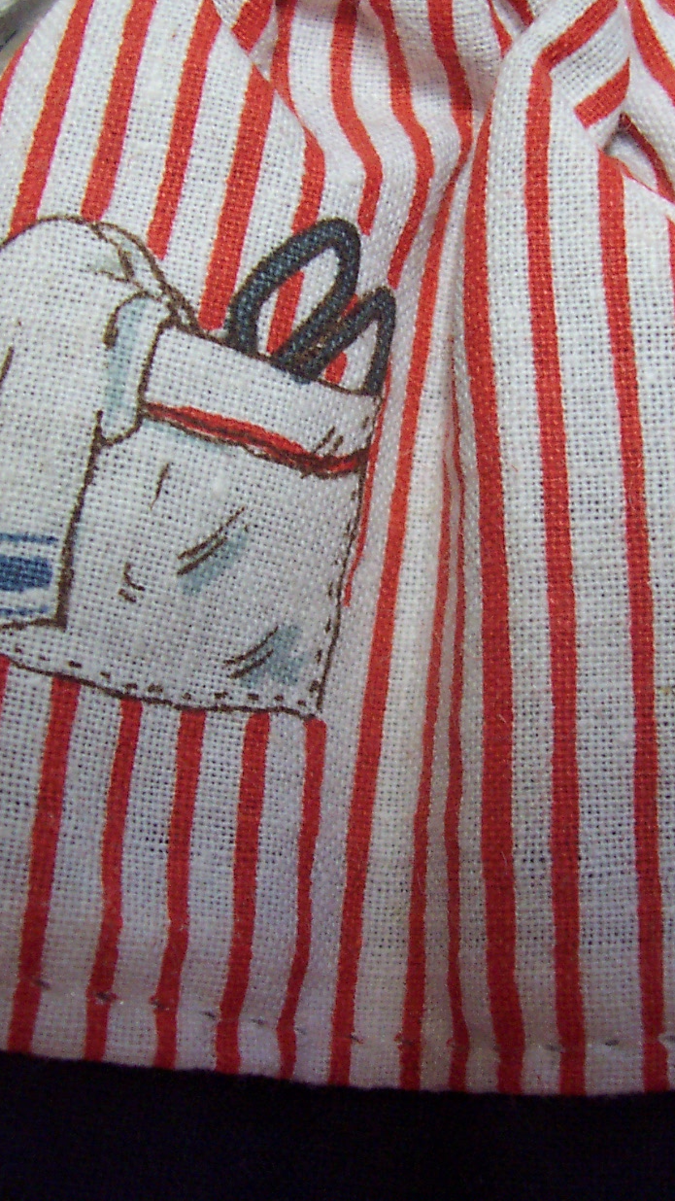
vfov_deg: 38.5
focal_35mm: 54
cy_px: 600
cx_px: 431
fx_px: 1719
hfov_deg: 22.2
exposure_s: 1/30
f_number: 2.8
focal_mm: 5.6
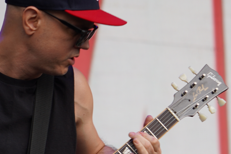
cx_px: 198
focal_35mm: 335
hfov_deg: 6.1
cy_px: 176
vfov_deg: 4.1
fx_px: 2149
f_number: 4.5
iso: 100
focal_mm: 105
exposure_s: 1/200
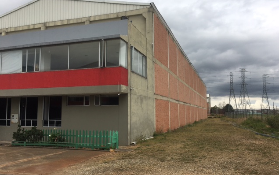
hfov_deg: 61.2
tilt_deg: +8.6
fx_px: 236
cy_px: 90
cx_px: 140
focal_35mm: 31
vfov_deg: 40.6
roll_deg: +1.1
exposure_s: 1/2849
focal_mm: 4.15
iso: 25
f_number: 2.2
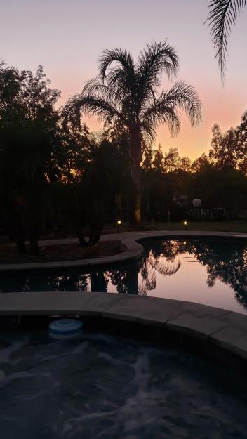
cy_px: 216
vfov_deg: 66.0
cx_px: 145
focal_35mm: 29
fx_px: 337
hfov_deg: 40.1
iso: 250
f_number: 1.5
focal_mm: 4.3
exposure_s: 1/22
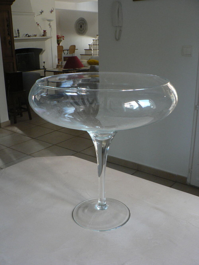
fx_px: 276
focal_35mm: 36
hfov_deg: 39.7
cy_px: 132
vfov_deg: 51.4
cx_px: 100
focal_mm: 6
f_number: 2.8
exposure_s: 1/60
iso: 200
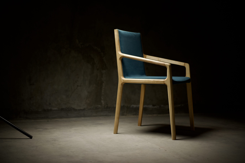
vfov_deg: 24.6
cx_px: 122
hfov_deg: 36.2
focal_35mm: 55
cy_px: 82
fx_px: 374
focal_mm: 55
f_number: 1.8
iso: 100
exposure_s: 1/100
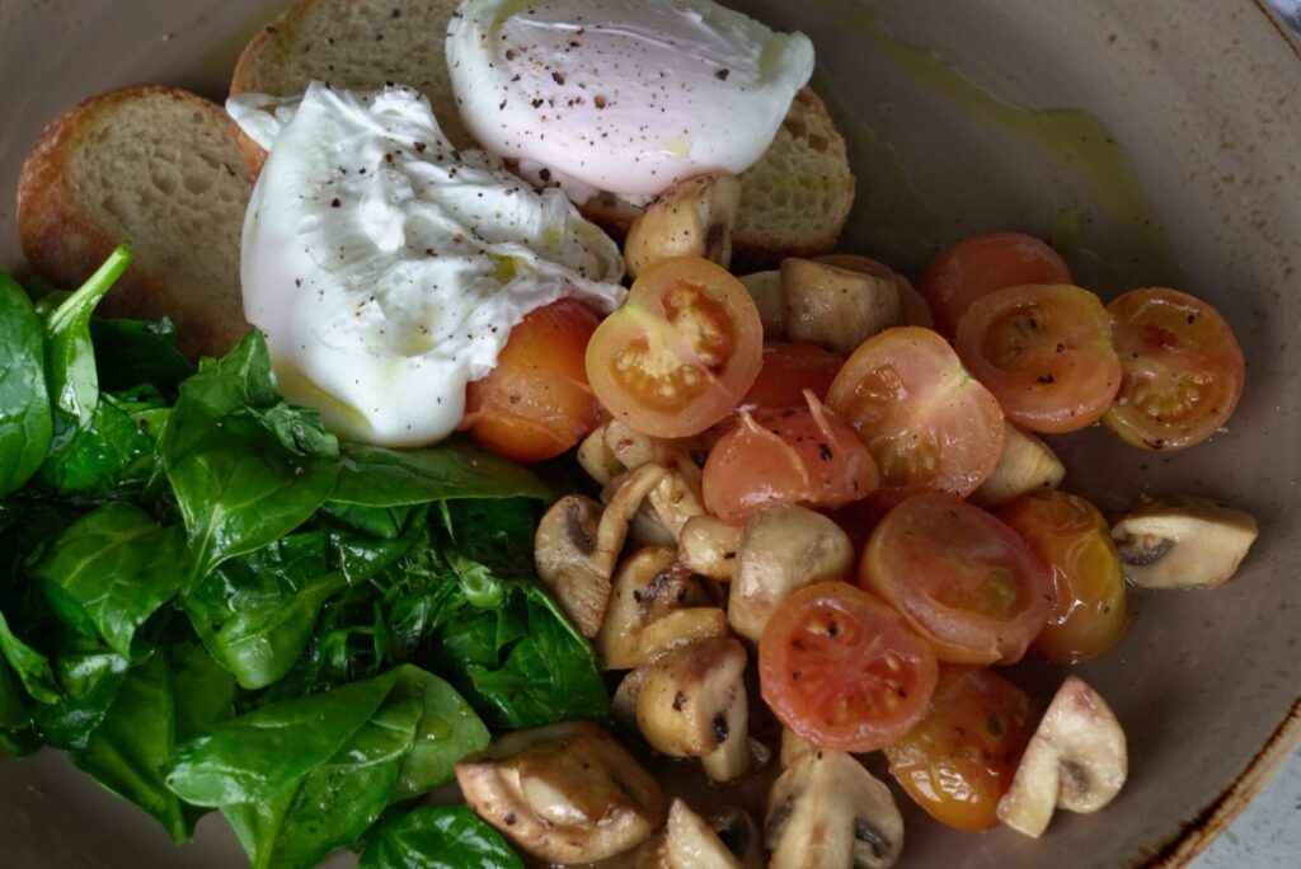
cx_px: 650
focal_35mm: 70
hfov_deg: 28.8
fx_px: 2531
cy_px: 434
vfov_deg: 19.5
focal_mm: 70
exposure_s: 1/60
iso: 1250
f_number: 8
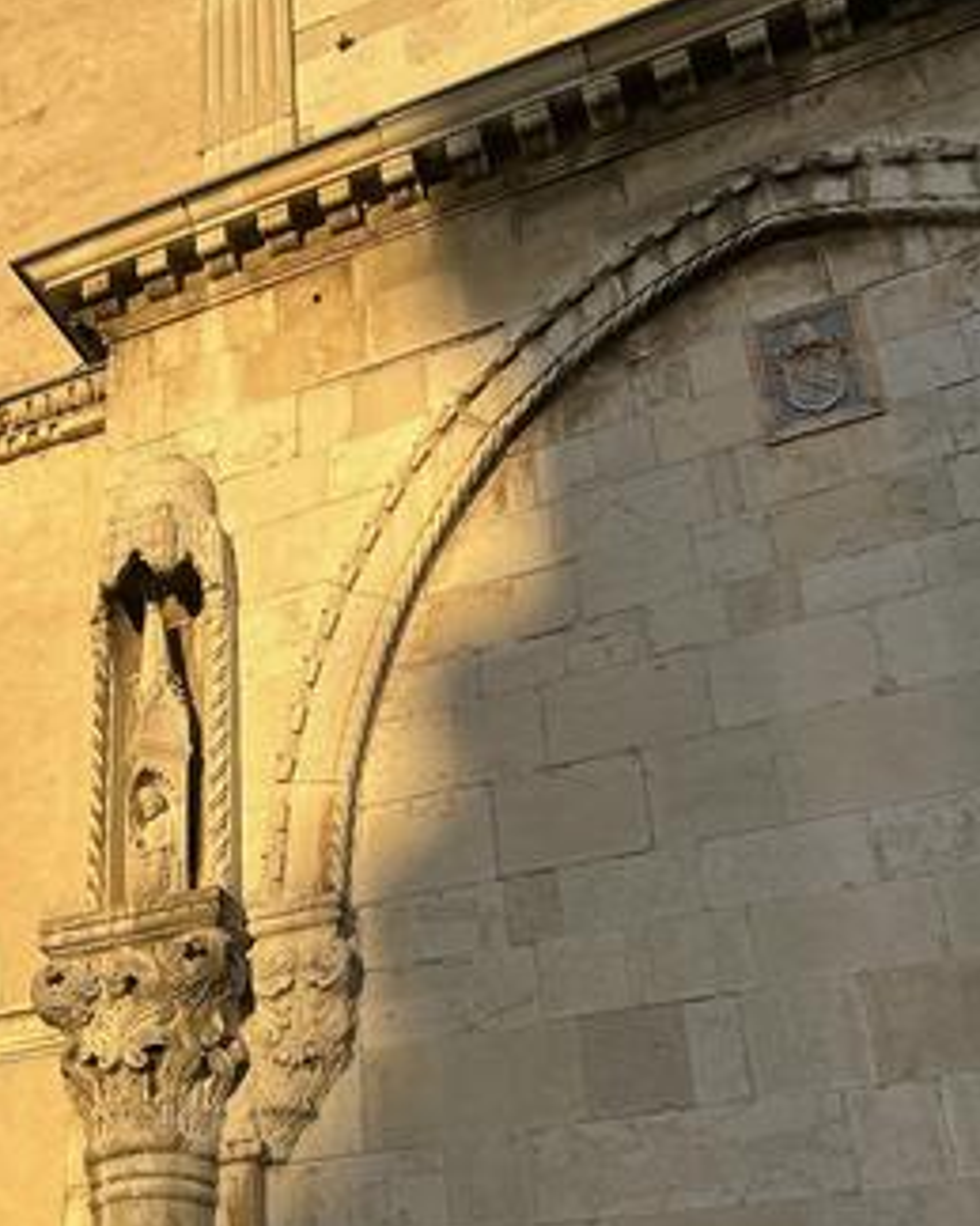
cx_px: 204
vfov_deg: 39.4
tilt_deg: +30.4
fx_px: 1705
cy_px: 745
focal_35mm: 47
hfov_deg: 31.3
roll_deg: -1.7
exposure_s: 1/2762
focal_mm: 5.7
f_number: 1.5
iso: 50
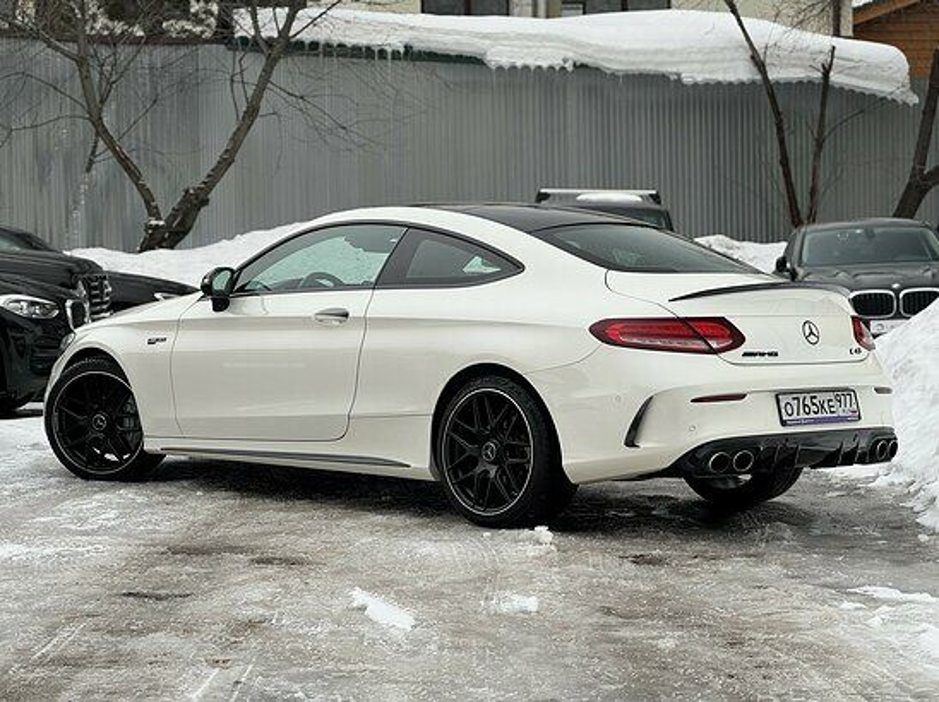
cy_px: 351
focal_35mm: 77
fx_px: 2087
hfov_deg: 25.4
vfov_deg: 19.1
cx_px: 470
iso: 25
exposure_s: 1/99
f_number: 2.8
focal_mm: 9
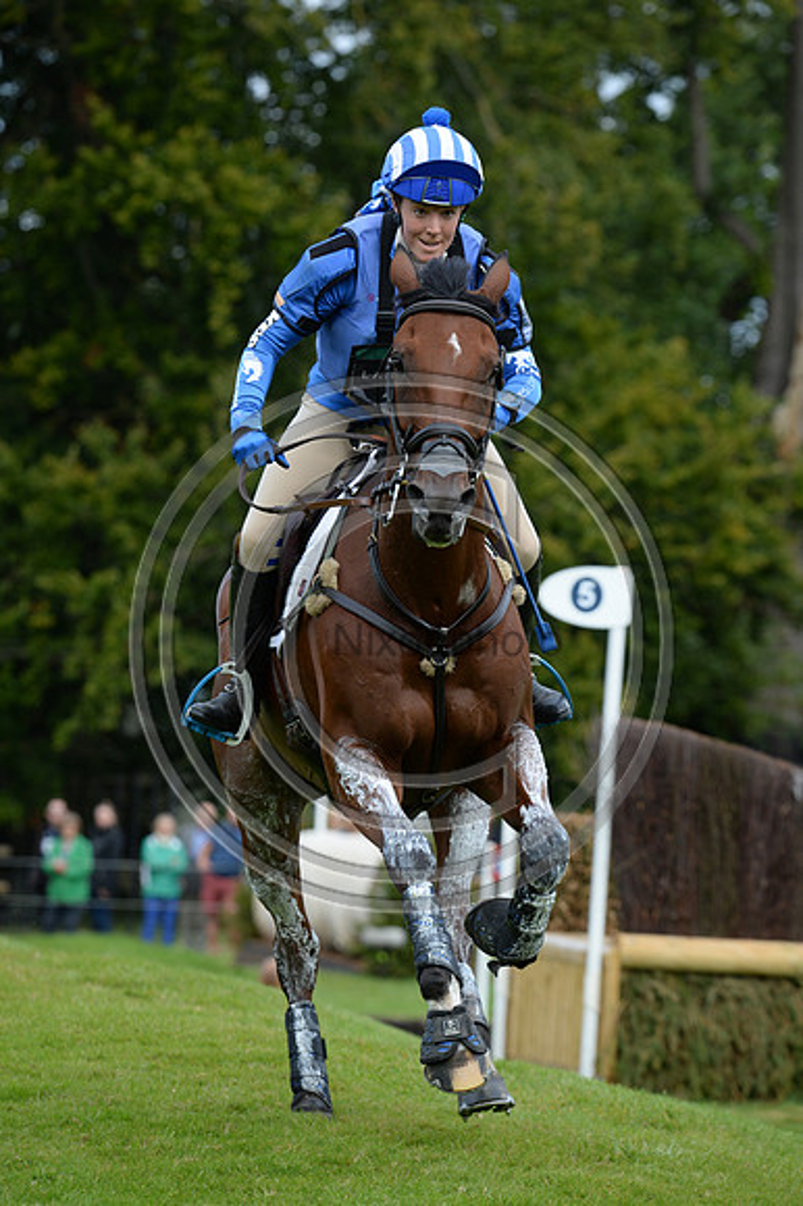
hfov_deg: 5.3
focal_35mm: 260
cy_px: 603
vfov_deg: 7.9
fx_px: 8709
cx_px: 402
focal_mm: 260
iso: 800
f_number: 7.1
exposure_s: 1/1000
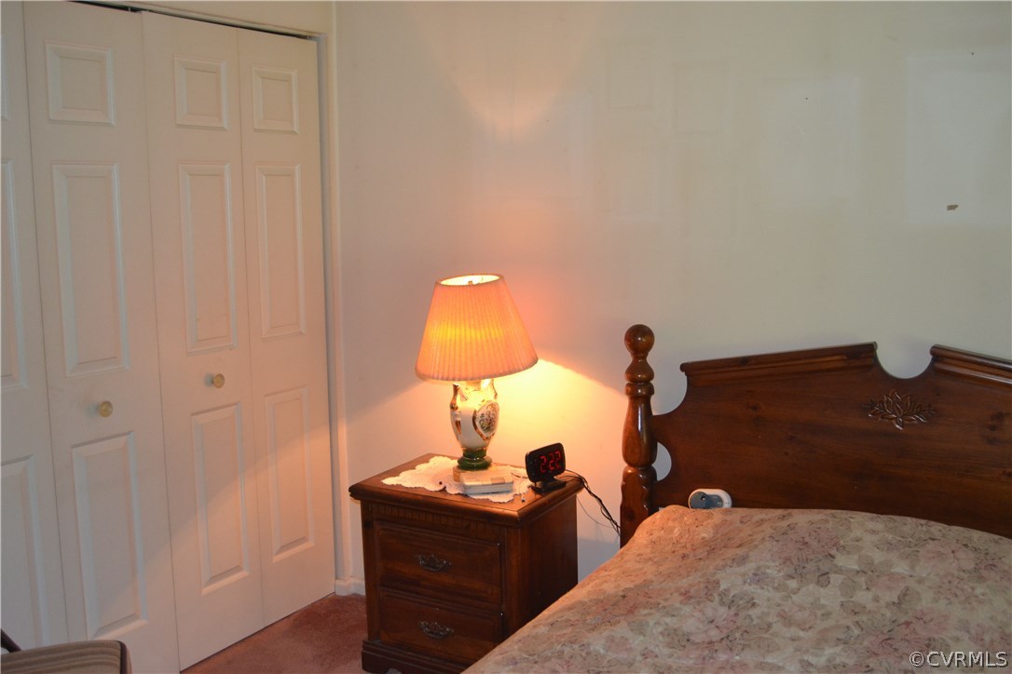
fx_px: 970
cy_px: 337
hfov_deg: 55.1
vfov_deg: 38.4
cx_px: 506
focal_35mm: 34
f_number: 3.8
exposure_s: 1/60
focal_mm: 23
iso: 1400
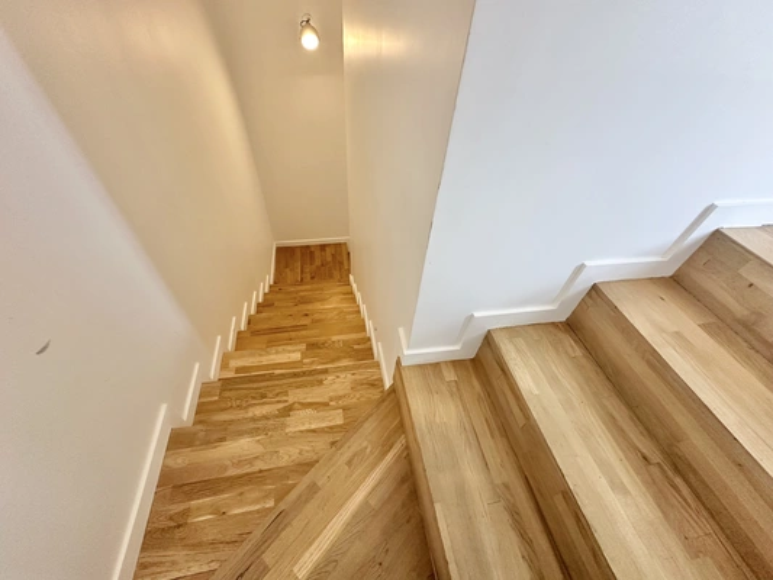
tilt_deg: -45.8
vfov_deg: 85.7
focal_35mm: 14
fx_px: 313
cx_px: 386
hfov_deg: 102.1
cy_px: 290
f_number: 2.2
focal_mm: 2.22
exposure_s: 1/100
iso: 250
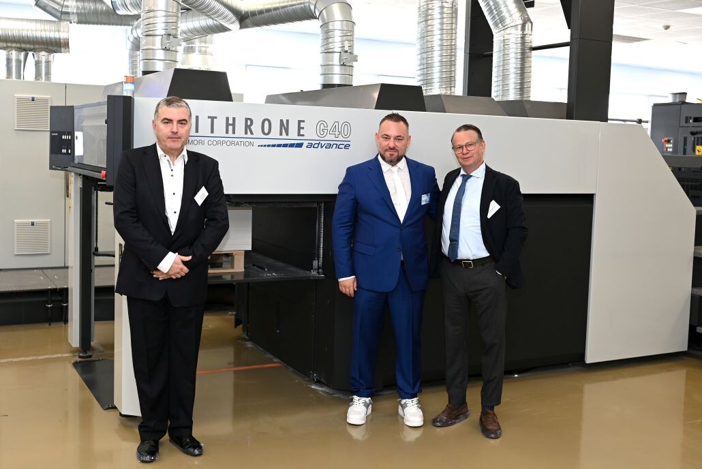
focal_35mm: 35
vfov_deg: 37.9
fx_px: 683
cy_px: 234
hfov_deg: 54.4
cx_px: 351
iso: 320
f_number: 3.2
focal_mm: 35
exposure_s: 1/125
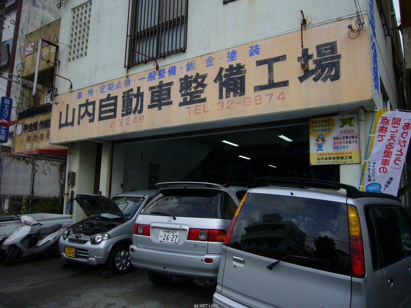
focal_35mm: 28
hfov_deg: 63.4
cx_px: 206
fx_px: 332
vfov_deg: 49.7
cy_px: 154
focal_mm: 4.6
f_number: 5.6
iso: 80
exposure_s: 1/160
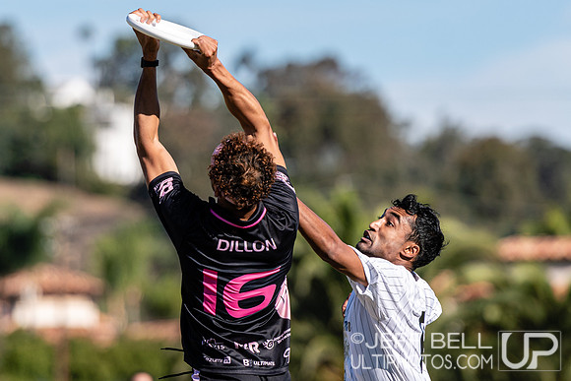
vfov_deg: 3.2
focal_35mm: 433
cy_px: 178
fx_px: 6873
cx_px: 248
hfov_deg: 4.8
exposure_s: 1/2000
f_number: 3.2
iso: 100
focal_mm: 200
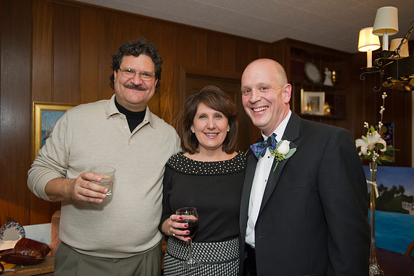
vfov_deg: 42.3
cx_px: 207
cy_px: 138
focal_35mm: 31
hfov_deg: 60.3
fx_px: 356
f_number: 2.8
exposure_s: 1/500
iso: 2000
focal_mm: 31
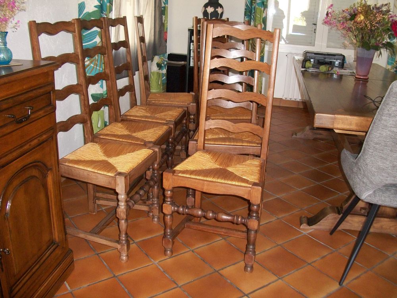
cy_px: 149
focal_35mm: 35
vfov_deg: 40.7
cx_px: 198
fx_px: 401
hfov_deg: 52.6
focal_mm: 6.3
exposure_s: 1/30
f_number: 3.1
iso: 320
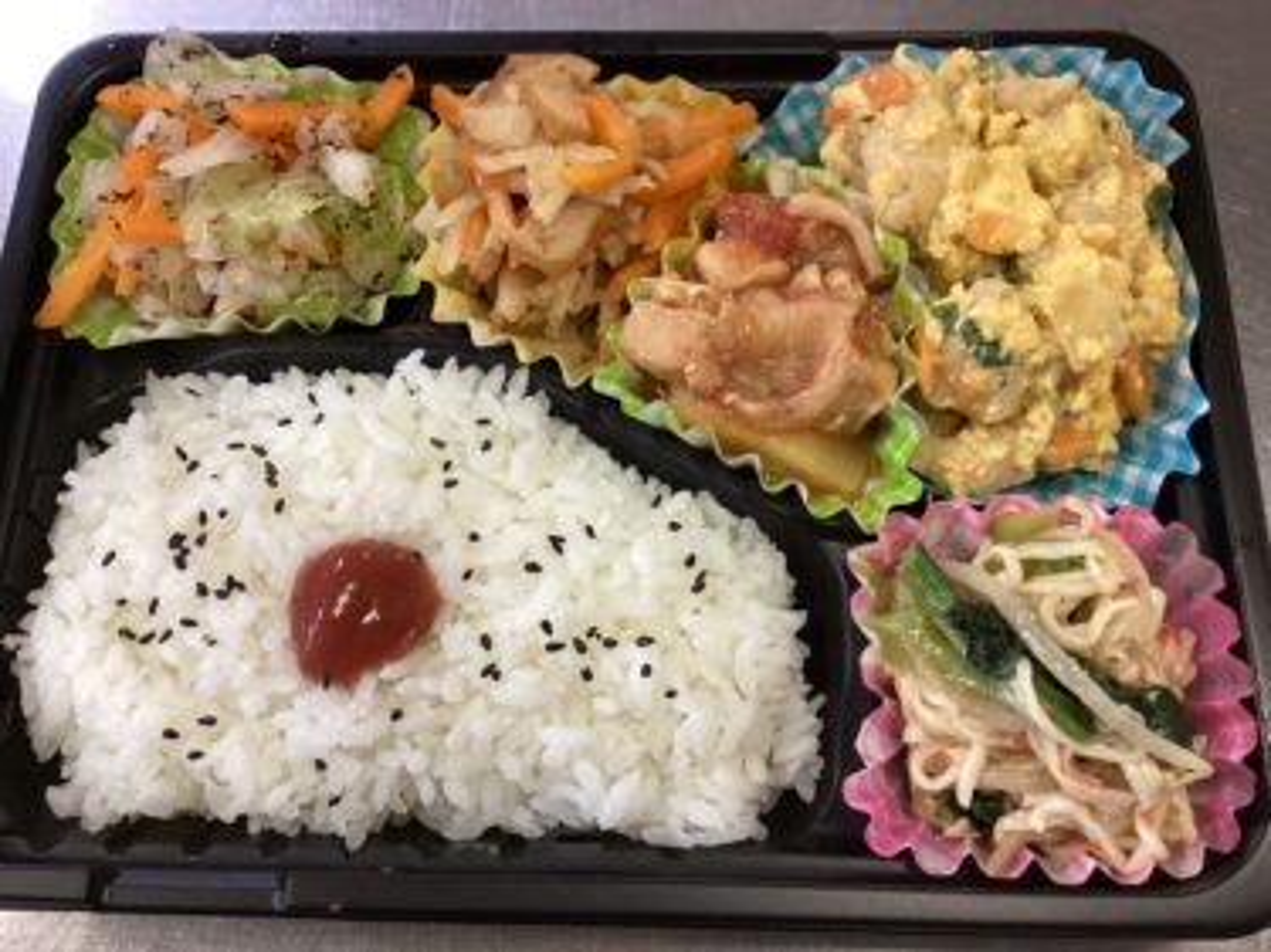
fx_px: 1138
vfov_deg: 45.4
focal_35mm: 31
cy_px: 476
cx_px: 636
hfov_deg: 58.4
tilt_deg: -70.0
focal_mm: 3.3
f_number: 2.4
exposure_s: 1/60
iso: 160
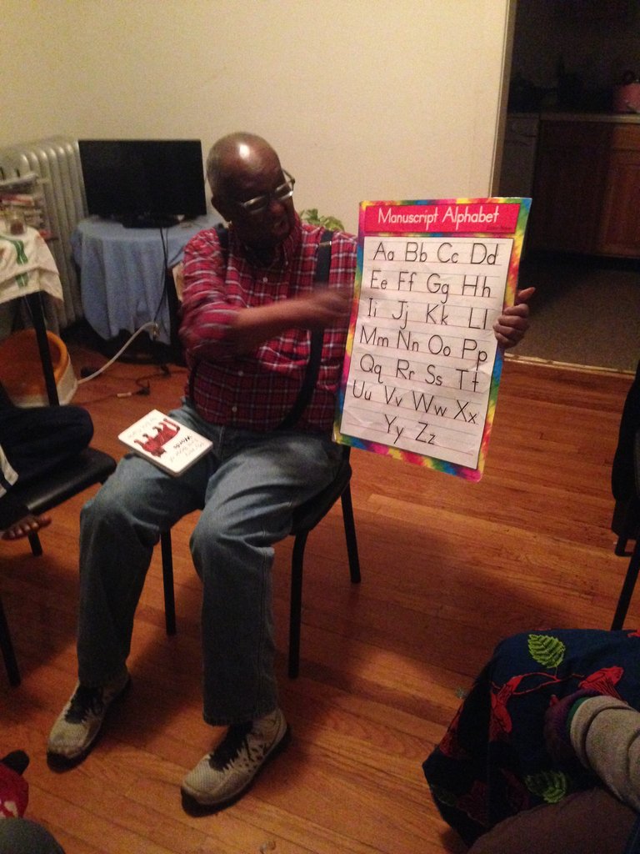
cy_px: 427
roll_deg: +1.7
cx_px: 320
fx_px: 813
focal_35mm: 33
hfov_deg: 42.9
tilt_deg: -27.5
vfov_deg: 55.4
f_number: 2.4
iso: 800
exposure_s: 1/15
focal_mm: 4.12
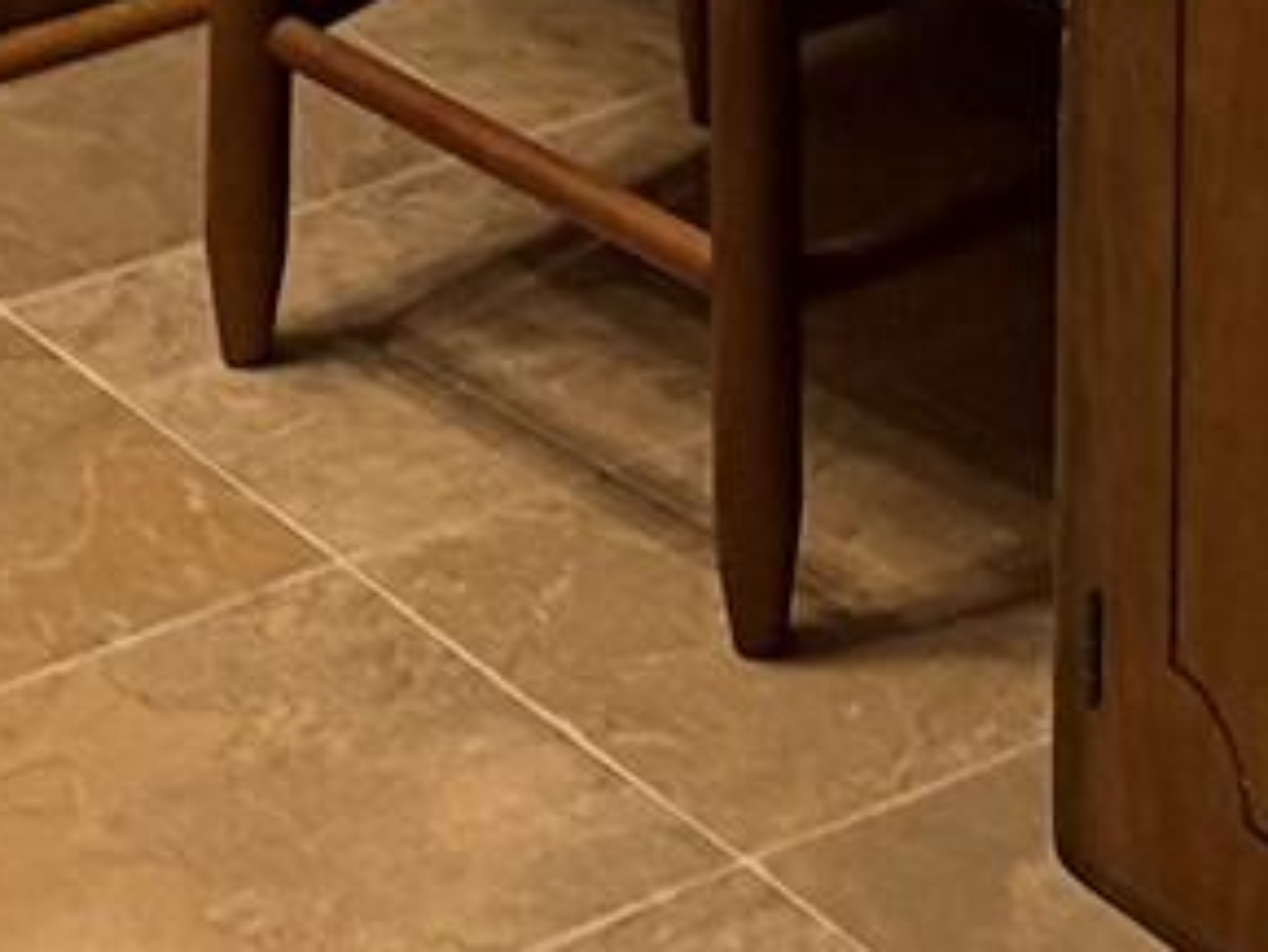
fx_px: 6230
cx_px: 921
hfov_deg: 11.6
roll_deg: -1.3
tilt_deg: -3.2
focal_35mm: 170
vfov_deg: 7.3
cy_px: -2308
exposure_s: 1/60
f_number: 1.78
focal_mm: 6.76
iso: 320
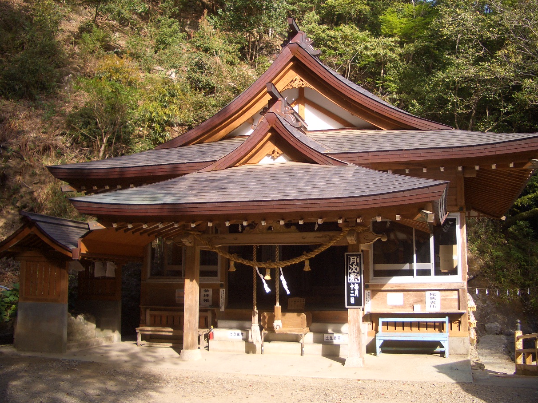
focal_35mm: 37
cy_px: 190
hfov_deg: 50.1
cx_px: 282
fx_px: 575
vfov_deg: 38.6
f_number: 2.6
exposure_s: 1/250
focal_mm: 5.8
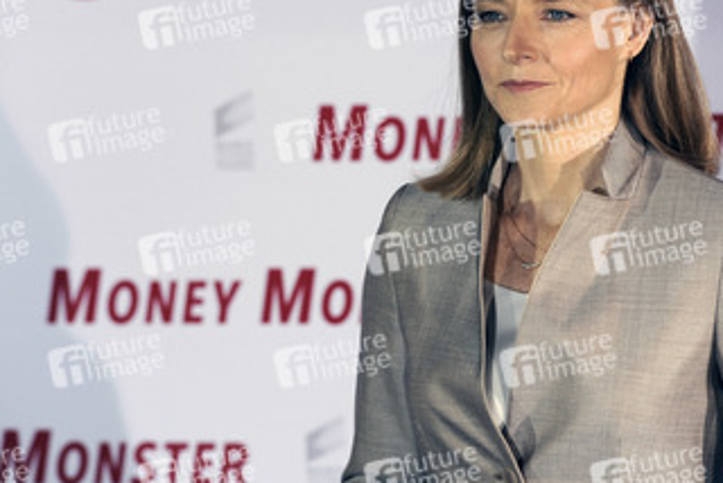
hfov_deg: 7.3
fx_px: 5648
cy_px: 192
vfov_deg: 4.9
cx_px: 362
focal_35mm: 281
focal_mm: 200
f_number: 5.6
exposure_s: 1/400
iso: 640
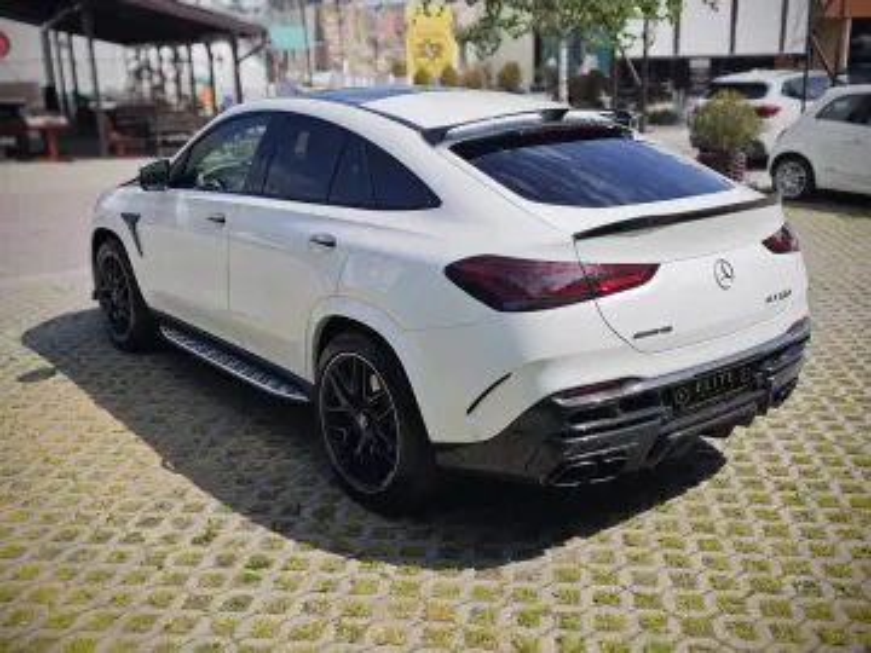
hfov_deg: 52.6
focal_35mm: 35
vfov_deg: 40.7
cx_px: 436
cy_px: 326
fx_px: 881
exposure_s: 1/4243
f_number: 1.4
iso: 50
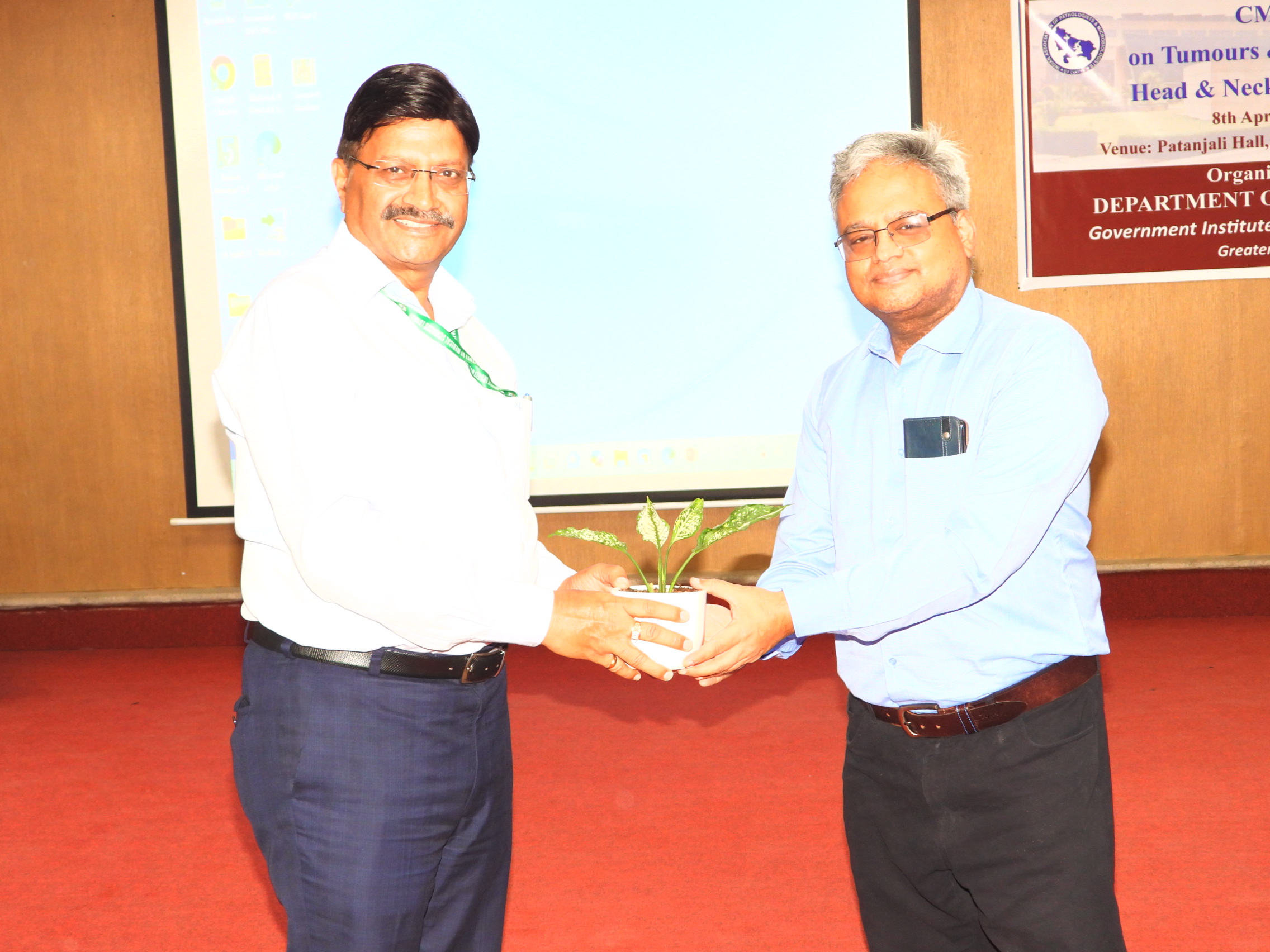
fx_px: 1834
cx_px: 635
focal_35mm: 50
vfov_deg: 29.1
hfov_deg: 38.2
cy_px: 476
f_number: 3.2
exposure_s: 1/30
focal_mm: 9
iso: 200
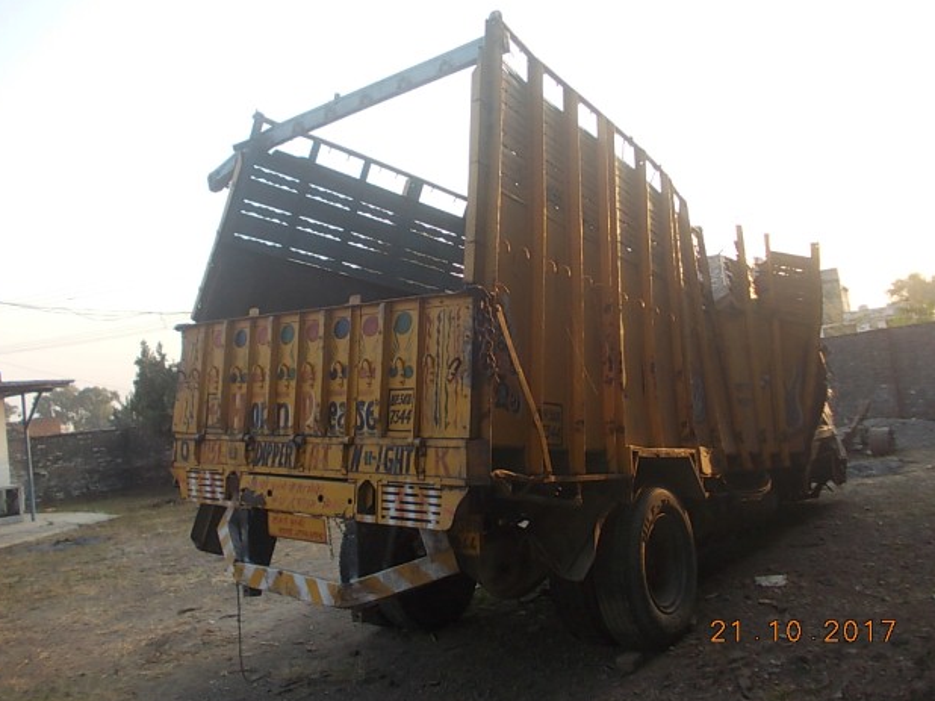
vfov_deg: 48.2
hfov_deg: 61.7
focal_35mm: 29
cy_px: 353
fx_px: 783
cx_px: 463
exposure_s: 1/200
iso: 80
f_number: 2.7
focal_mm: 4
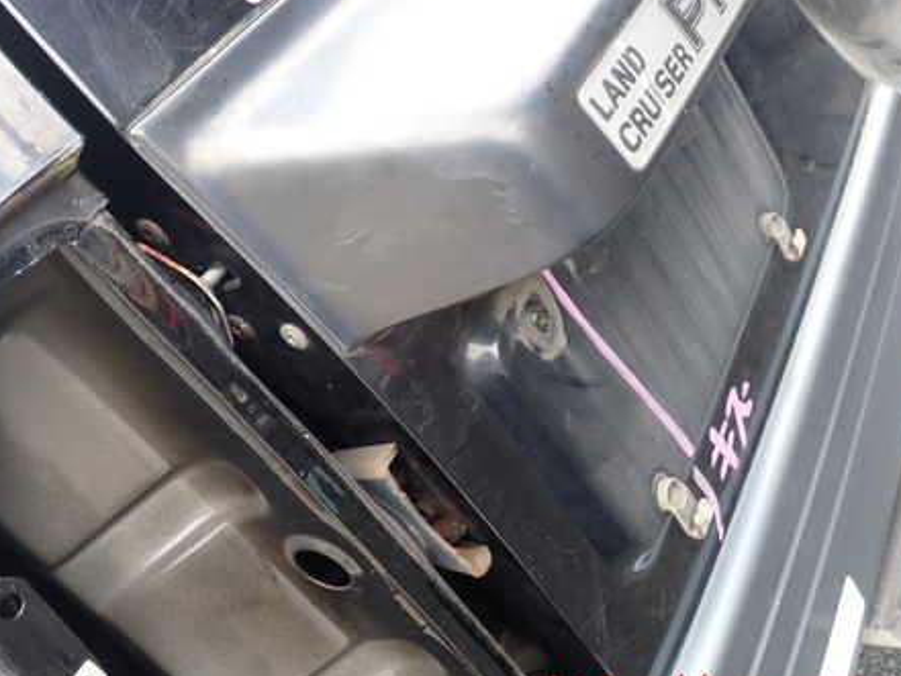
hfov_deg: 53.8
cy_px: 263
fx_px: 885
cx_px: 398
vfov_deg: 41.6
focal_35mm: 34
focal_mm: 4.5
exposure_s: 1/80
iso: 100
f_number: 2.8
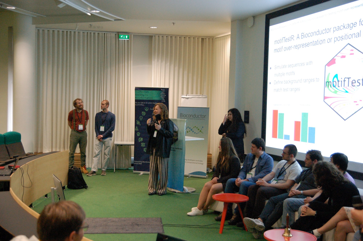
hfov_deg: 43.6
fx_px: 453
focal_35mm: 45
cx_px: 182
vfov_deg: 29.8
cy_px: 120
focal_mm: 30
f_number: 3.5
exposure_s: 1/125
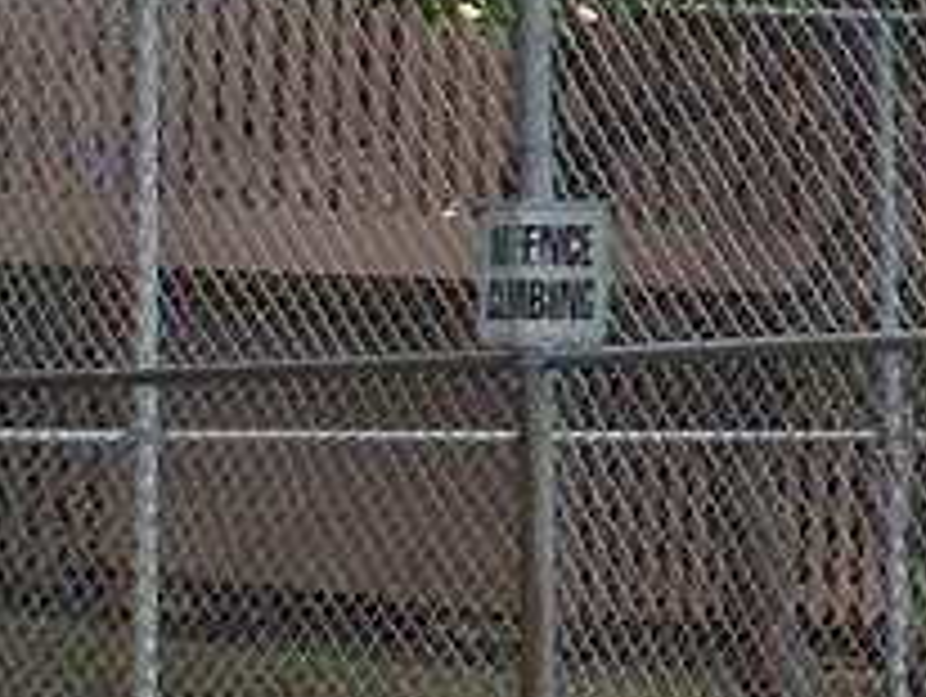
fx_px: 6026
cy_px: 157
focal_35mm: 225
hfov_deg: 8.3
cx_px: 1861
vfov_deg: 6.6
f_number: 3.3
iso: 80
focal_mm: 4.1
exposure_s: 1/640
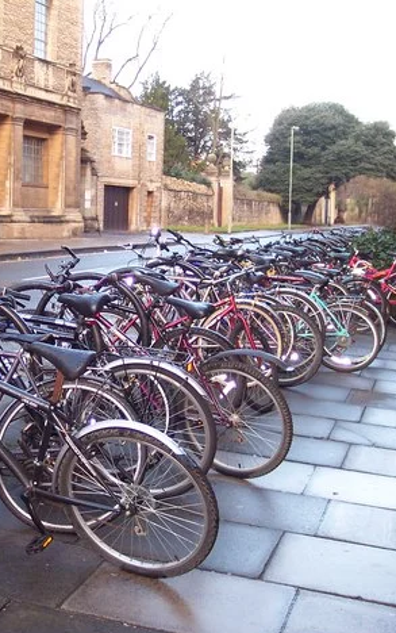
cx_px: 97
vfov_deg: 36.9
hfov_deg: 23.3
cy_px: 312
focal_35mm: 55
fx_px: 949
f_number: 2.8
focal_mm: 8
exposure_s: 1/90
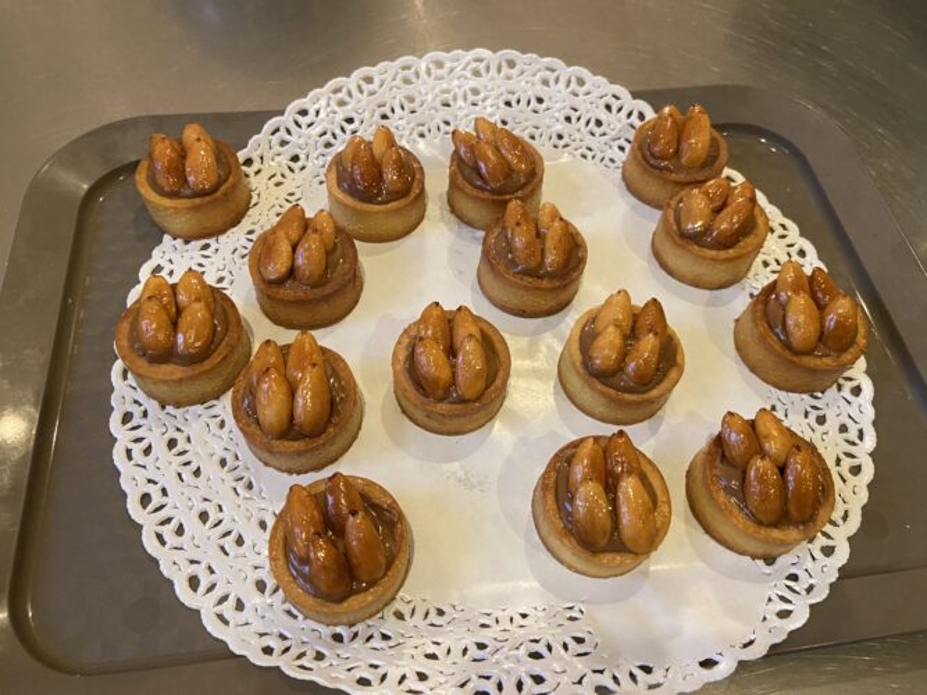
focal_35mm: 26
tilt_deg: -59.2
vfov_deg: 53.0
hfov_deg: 67.3
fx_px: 696
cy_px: 348
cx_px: 464
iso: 400
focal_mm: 4.25
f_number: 1.8
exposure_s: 1/50
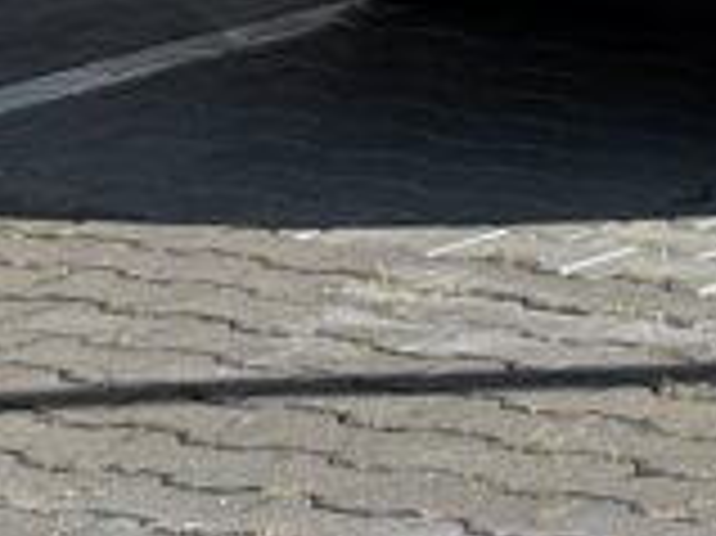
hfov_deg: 5.9
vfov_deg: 4.3
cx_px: 968
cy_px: -1158
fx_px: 6924
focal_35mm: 335
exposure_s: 1/4329
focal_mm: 5.96
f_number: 1.6
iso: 40
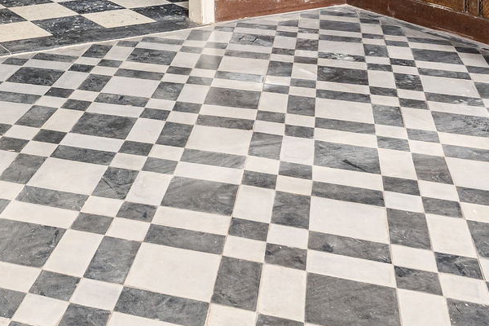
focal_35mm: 56
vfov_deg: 20.3
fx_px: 761
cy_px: -180
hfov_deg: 34.2
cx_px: 73
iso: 250
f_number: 11
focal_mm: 14
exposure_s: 1/1.67
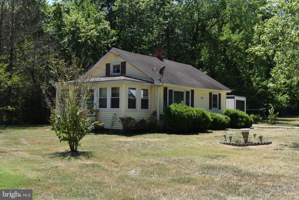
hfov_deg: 49.5
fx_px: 324
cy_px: 100
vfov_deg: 34.2
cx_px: 150
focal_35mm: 39
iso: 200
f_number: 9
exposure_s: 1/320
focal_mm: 26
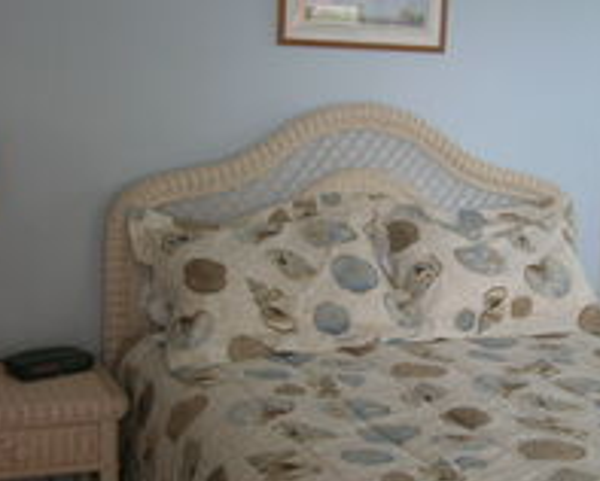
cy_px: 247
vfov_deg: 24.6
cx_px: 439
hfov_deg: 30.0
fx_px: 1102
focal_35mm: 62
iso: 50
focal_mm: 5.7
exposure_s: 1/27.1
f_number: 4.9
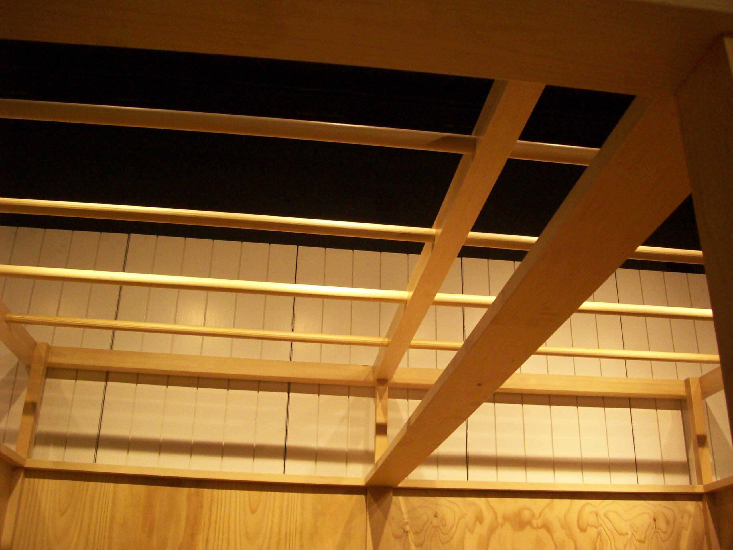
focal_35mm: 37
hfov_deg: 50.1
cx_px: 366
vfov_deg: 38.7
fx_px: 783
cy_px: 275
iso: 160
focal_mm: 6.2
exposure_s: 1/116
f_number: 2.8
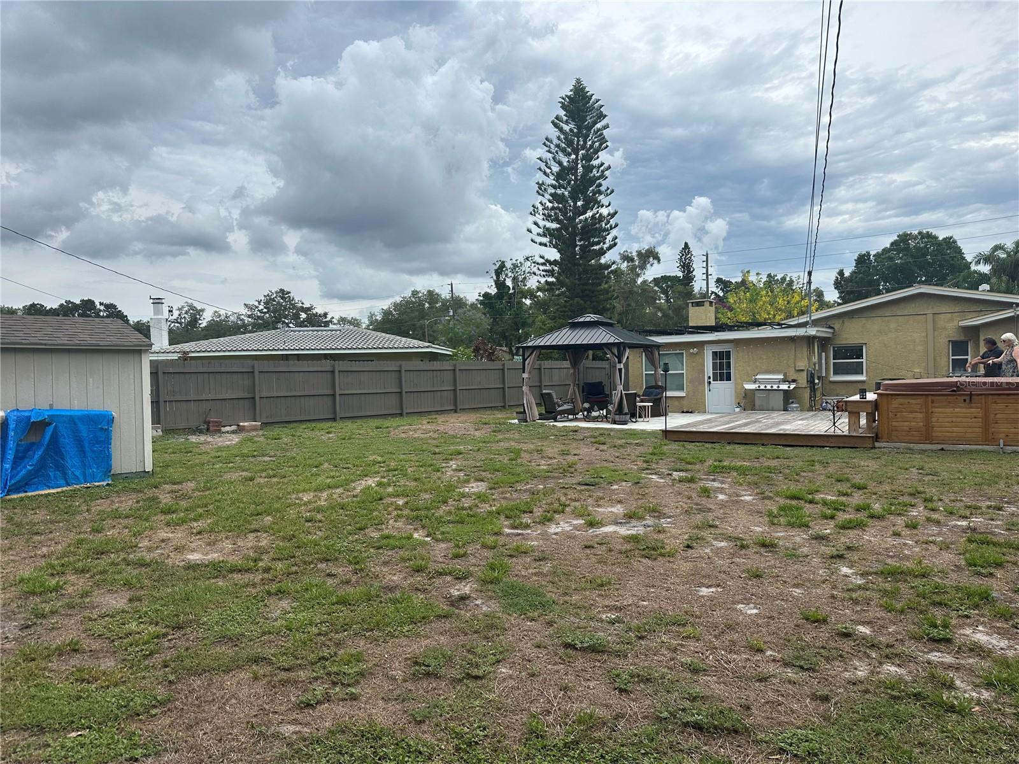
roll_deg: +0.7
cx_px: 510
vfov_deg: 56.8
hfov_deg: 71.6
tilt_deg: -1.0
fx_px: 706
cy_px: 382
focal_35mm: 24
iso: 80
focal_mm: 6.86
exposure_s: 1/6211
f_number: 1.78
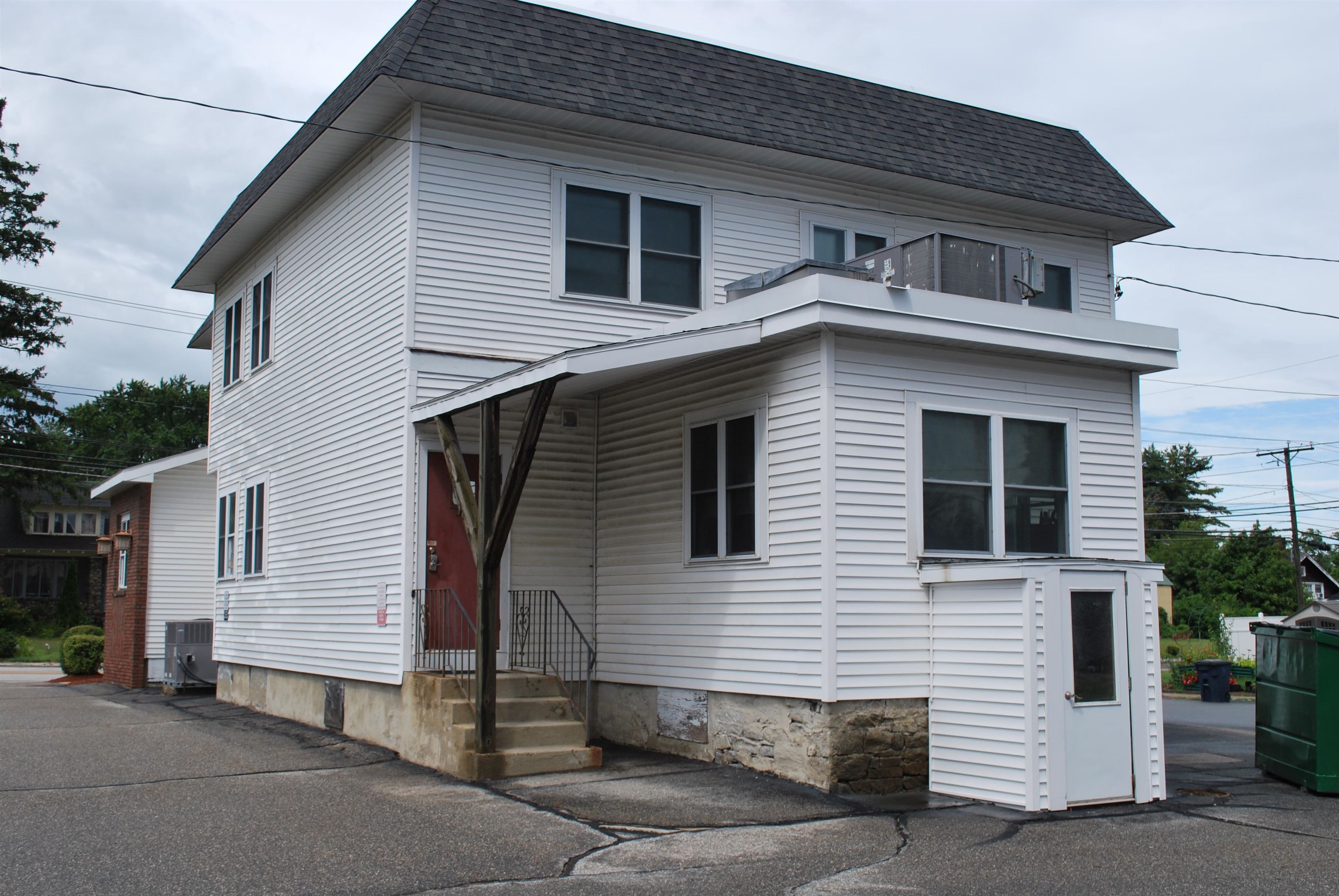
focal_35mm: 36
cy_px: 448
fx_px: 1341
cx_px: 670
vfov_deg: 37.0
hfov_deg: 53.1
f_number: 8
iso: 100
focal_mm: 24
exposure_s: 1/250
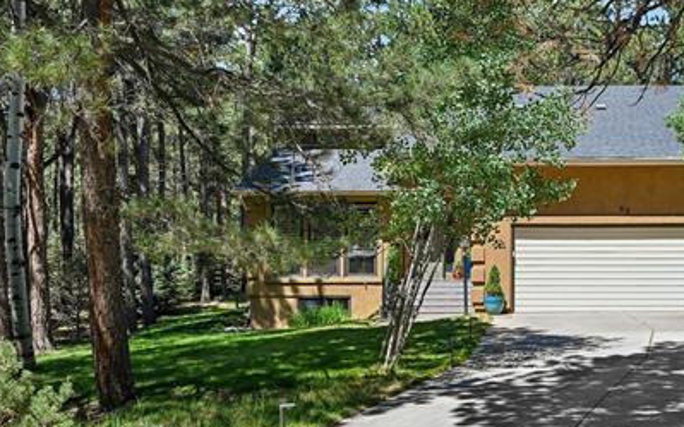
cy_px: 254
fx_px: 913
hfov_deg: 40.1
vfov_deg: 26.3
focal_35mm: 49
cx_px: 499
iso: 64
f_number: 10
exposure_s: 1/60
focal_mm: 30
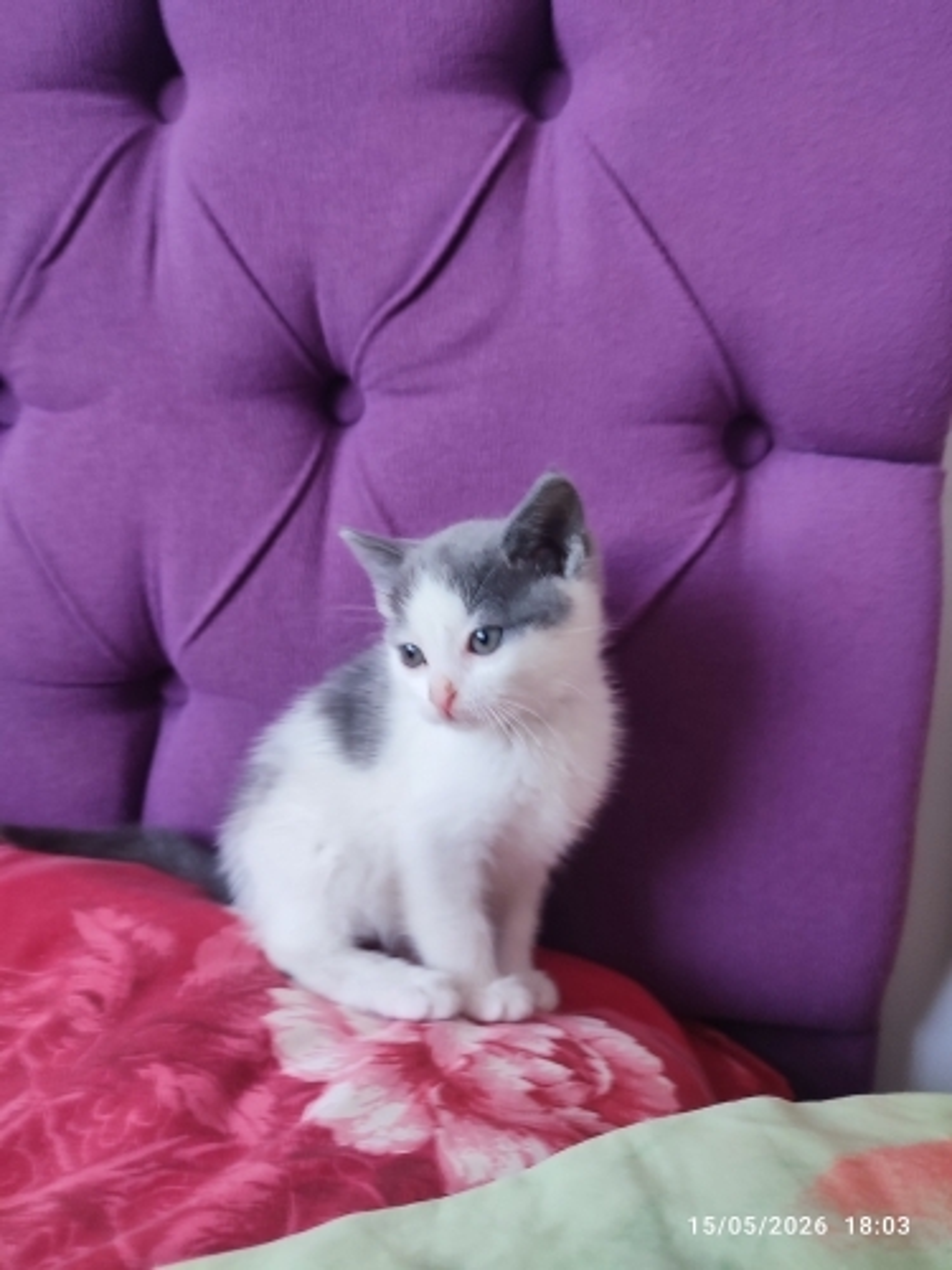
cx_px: 476
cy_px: 635
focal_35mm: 25
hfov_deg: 54.9
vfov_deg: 69.4
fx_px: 917
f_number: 1.9
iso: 507
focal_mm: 6.04
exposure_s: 1/24
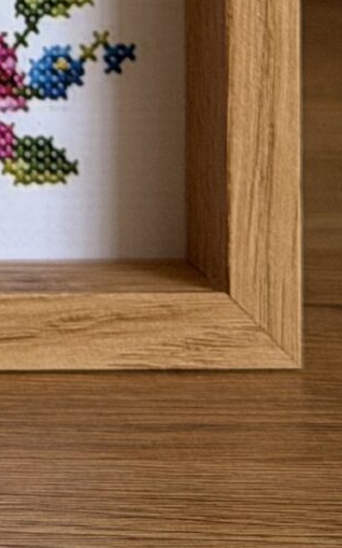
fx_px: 3819
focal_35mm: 256
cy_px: -701
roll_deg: -0.3
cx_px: -476
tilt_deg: -0.5
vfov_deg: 7.7
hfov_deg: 5.0
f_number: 1.78
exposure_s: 1/162
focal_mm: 6.76
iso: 50
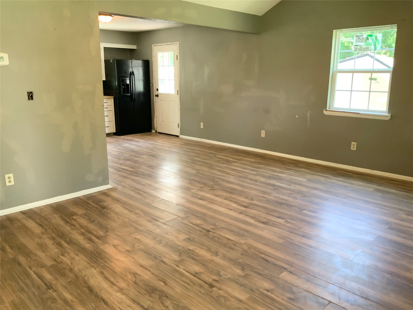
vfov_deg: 48.2
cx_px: 206
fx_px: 346
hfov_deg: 61.7
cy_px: 155
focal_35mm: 29
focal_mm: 3
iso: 125
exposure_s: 1/60
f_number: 1.8
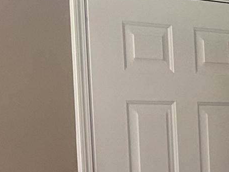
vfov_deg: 8.3
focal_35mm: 175
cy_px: 234
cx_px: 567
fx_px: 1158
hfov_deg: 9.8
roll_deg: +1.0
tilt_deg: -5.9
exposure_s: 1/60
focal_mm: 5.7
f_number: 1.5
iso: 200
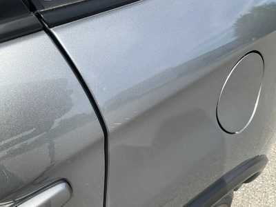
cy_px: 104
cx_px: 138
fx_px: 231
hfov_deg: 61.7
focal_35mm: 29
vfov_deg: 48.2
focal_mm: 3
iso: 25
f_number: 1.8
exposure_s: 1/1144
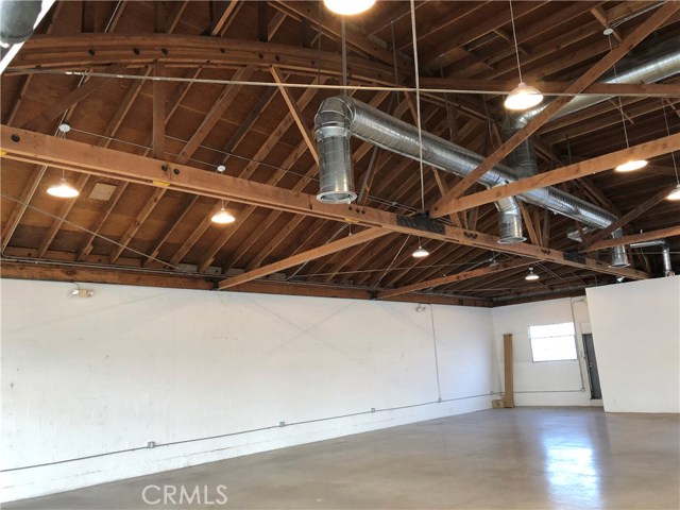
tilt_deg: +10.9
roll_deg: +3.0
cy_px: 255
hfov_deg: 63.4
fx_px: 550
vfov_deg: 49.7
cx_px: 340
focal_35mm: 28
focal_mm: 3.99
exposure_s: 1/15
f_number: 1.8
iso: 50
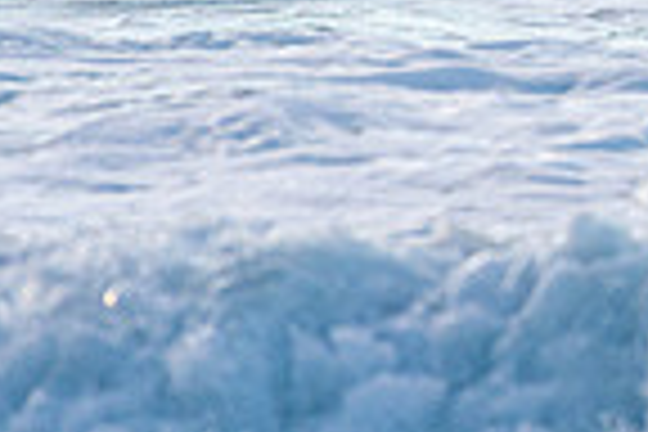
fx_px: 52088
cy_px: -425
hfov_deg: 0.7
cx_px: 1260
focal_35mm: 2894
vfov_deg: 0.5
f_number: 5.6
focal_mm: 480
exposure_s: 1/1000
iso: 560
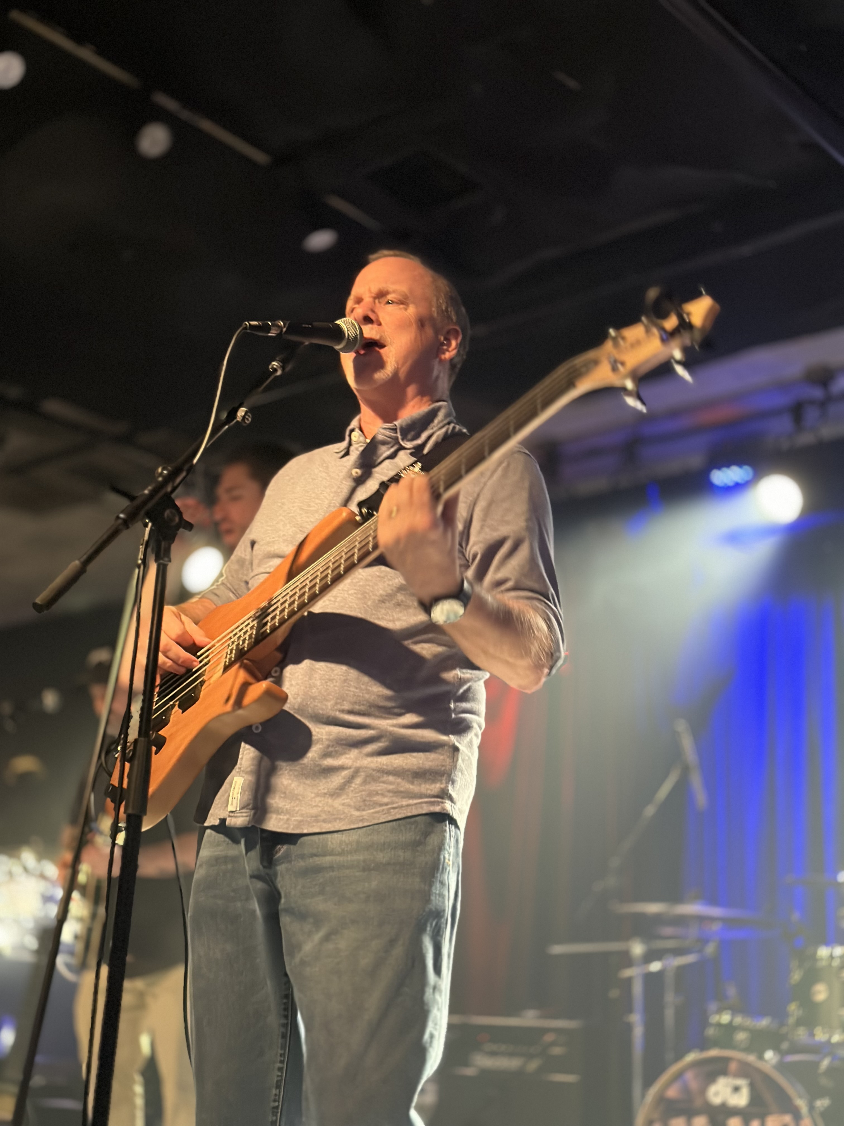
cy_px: 563
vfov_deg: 39.7
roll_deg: -4.3
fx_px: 1560
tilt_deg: +17.7
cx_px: 422
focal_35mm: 48
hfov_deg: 30.3
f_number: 1.78
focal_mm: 6.86
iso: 800
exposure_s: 1/30
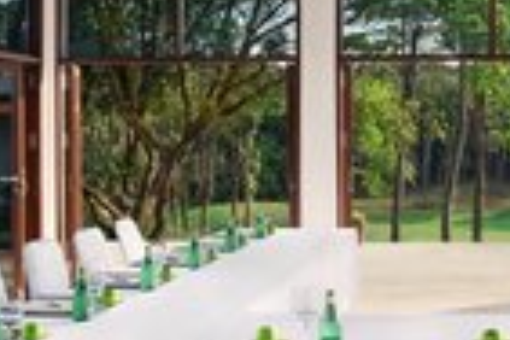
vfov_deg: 23.3
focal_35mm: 58
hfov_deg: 32.2
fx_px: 822
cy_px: 137
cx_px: 488
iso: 100
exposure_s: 1/10
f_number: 10
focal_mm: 17
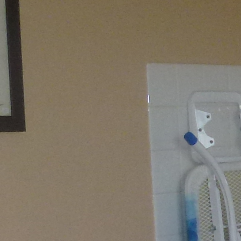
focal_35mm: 139
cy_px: 332
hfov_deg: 11.7
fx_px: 1095
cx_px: 417
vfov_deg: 12.1
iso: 200
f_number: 3.3
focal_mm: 4.3
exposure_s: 1/60
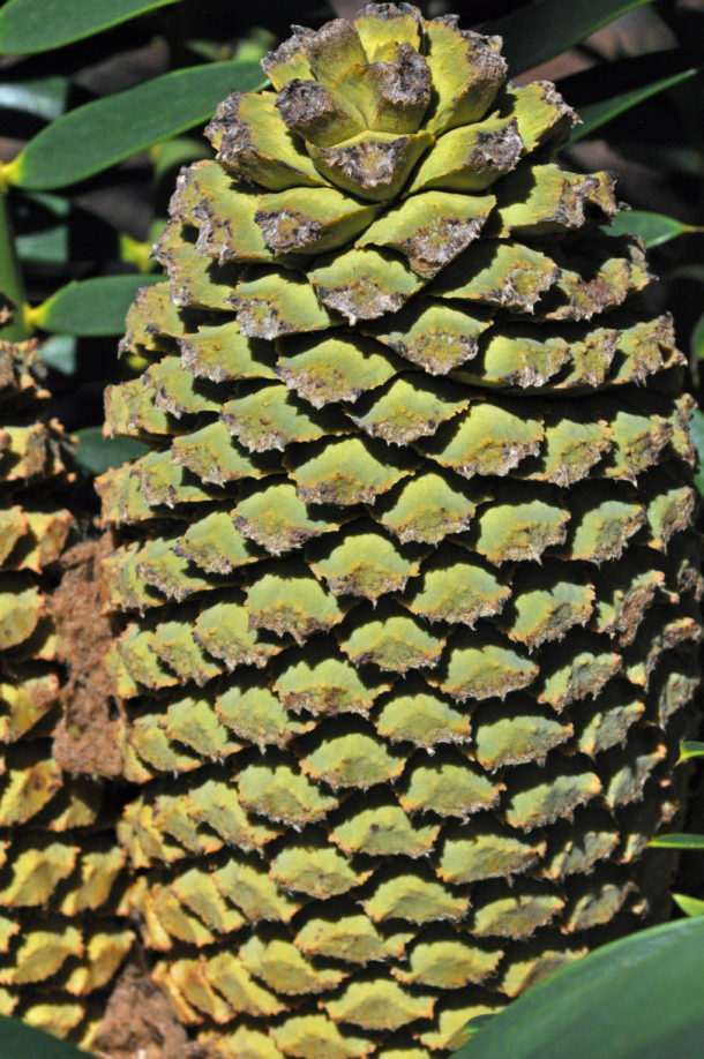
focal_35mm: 158
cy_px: 530
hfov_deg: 8.7
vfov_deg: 13.1
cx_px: 352
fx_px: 4630
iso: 800
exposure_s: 1/2500
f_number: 13
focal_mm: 105
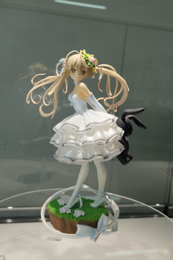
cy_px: 130
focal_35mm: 40
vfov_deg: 48.5
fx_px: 288
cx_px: 86
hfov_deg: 33.4
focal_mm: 26.9
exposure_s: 1/170
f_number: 5.6
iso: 400
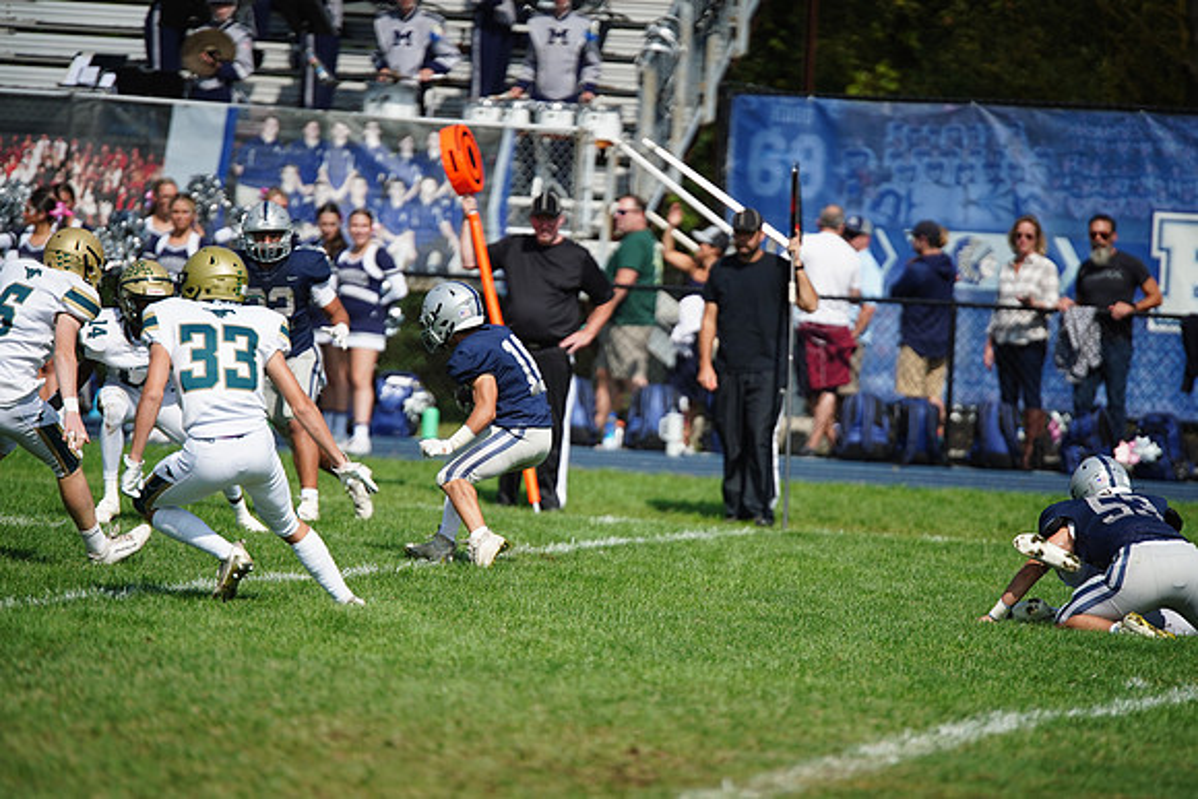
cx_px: 599
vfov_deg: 4.6
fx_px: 9985
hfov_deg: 6.9
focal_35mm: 300
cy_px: 400
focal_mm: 300
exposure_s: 1/6400
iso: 400
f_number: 2.8
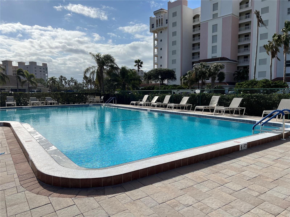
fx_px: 218
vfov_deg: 53.1
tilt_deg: -6.4
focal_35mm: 26
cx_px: 145
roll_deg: +0.0
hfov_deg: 67.3
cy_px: 108
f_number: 1.5
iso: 50
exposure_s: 1/11364
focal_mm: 5.7
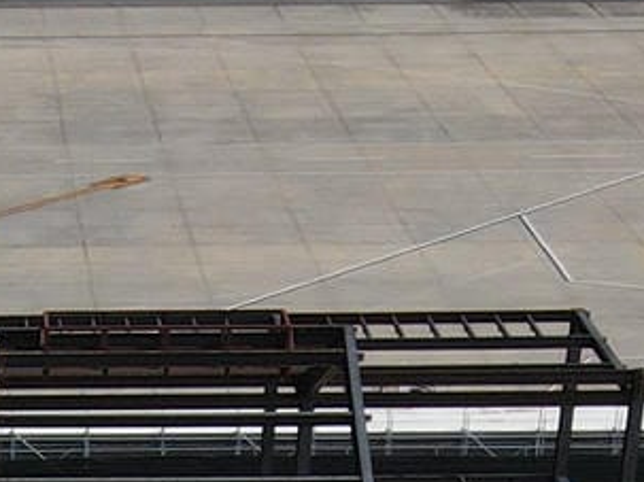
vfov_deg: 8.5
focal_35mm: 152
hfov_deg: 12.6
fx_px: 2827
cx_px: -162
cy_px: 1327
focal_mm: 4.5
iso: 220
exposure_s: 1/15
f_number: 2.8
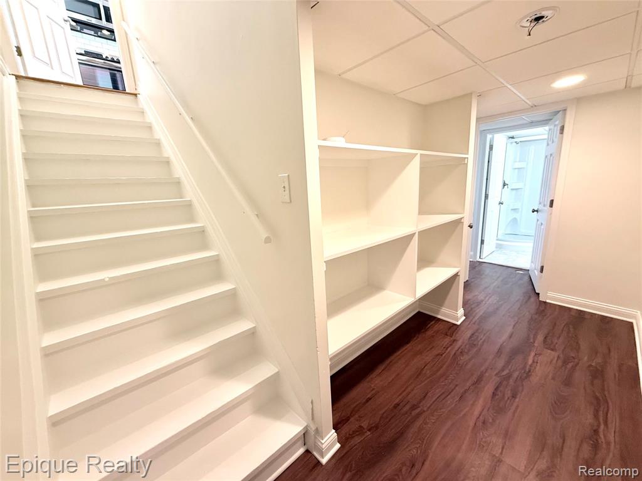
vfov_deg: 85.7
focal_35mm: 14
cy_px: 240
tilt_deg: -11.9
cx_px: 321
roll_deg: +2.8
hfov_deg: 102.1
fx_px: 260
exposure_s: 1/60
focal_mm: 2.22
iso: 250
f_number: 2.2
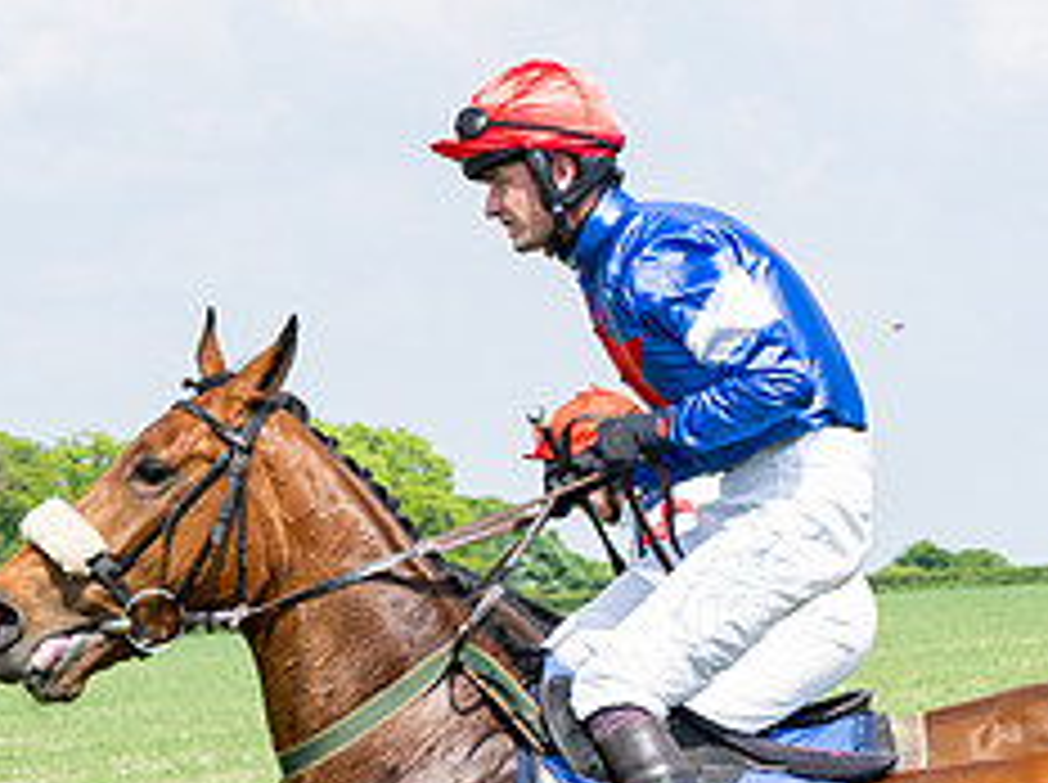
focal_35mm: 205
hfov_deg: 9.7
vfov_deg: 7.2
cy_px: 772
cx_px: 537
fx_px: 6197
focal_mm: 70
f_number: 5
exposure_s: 1/1250
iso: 200
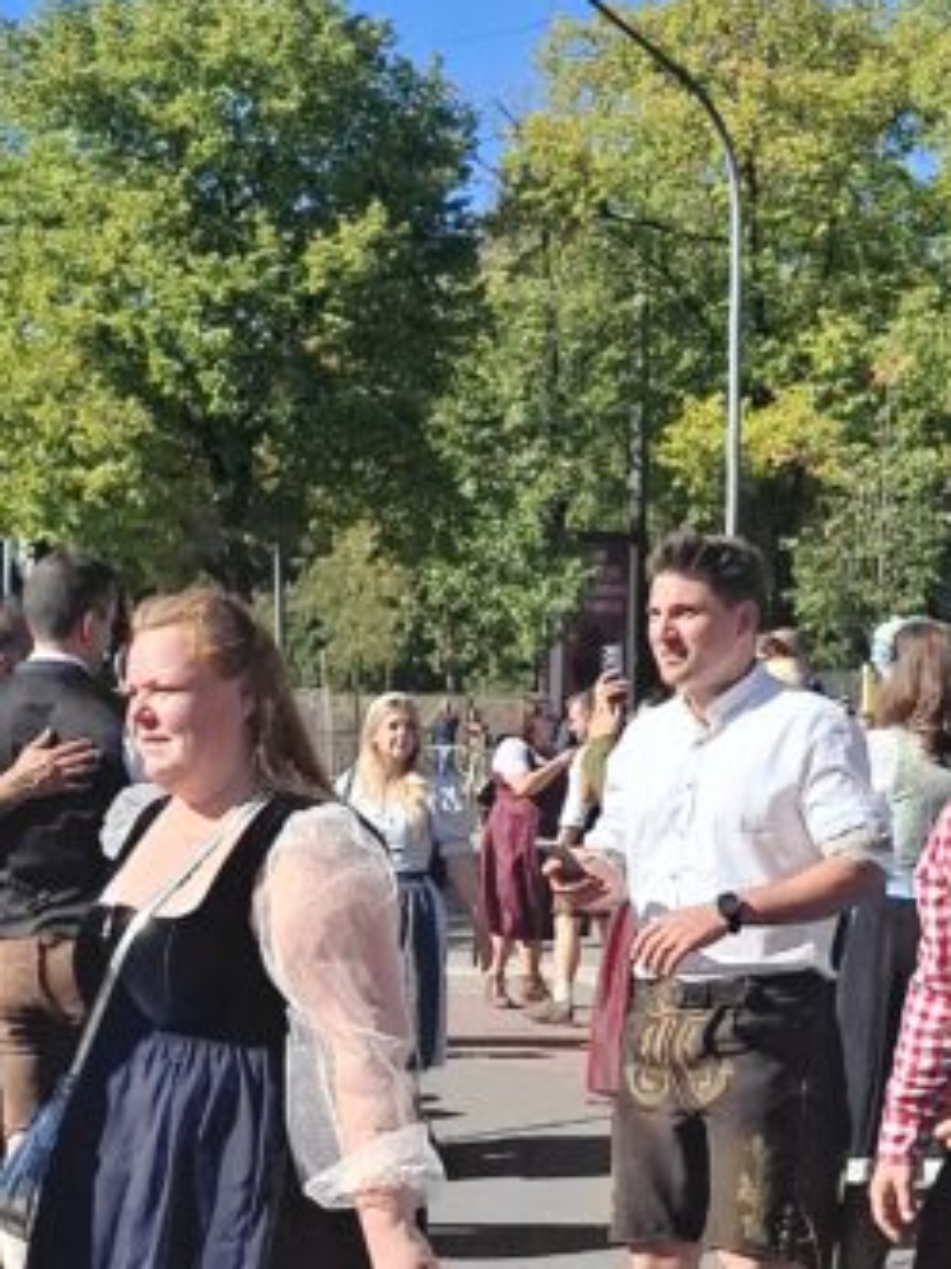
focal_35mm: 71
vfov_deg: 26.8
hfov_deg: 20.7
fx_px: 2601
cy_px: 1028
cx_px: 458
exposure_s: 1/1534
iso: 50
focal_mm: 5.54
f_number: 1.8
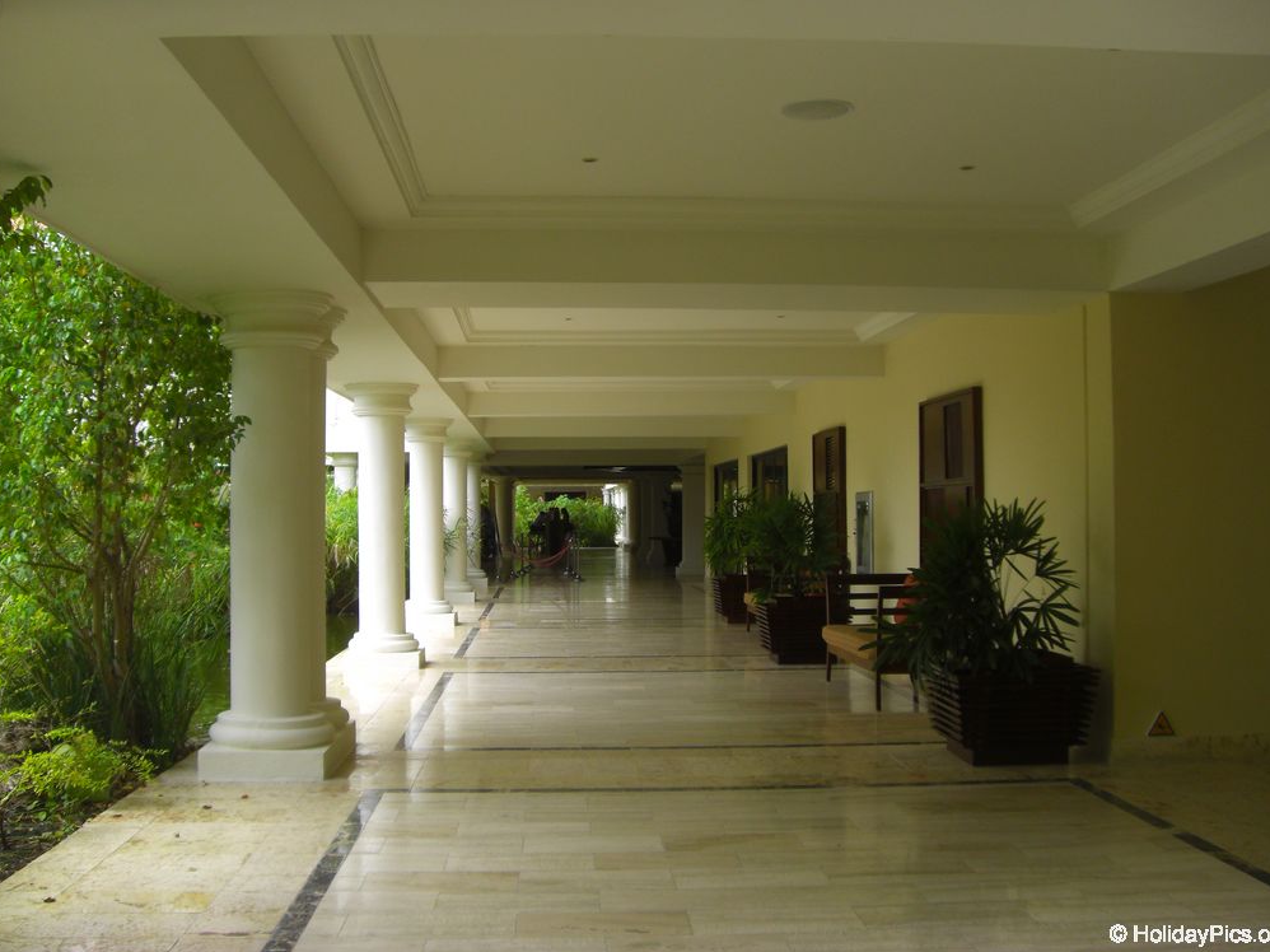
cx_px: 643
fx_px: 1430
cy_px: 466
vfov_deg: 36.8
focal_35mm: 39
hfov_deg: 47.9
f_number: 2.7
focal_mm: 6.2
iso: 64
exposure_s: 1/200
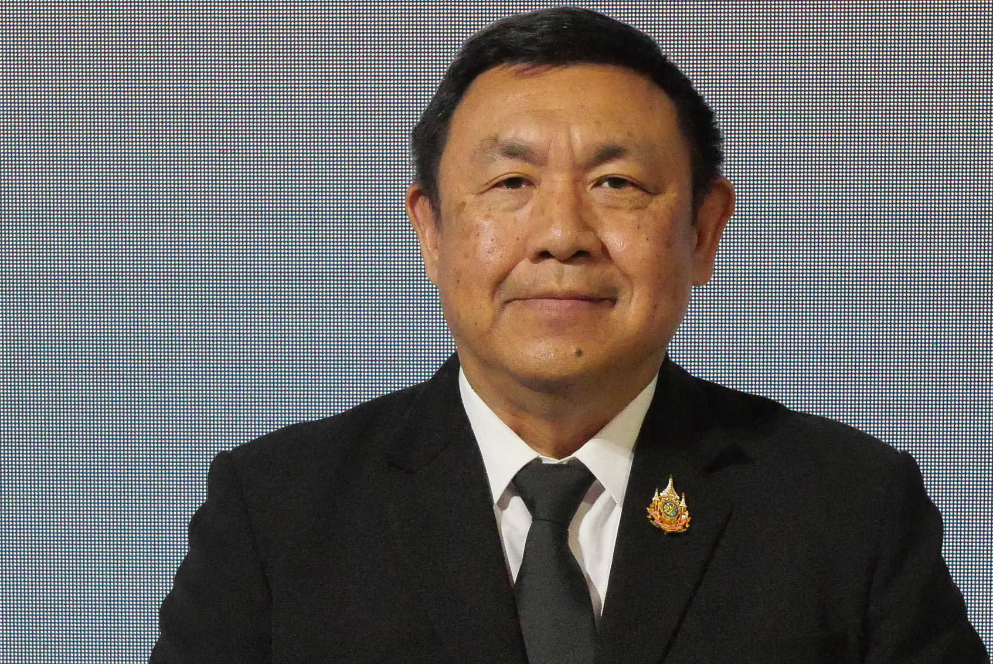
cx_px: 518
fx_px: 2843
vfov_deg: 13.2
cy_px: 562
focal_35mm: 103
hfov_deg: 19.8
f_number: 5.6
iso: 6400
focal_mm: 23
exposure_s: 1/640
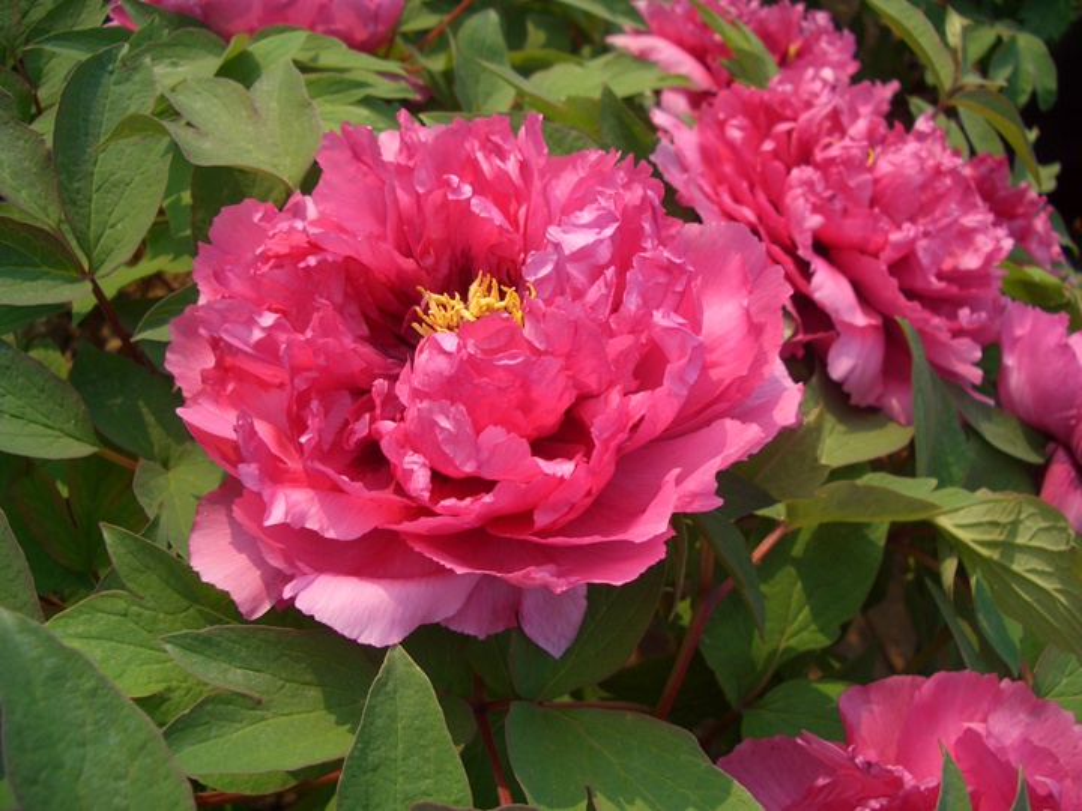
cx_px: 541
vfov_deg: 40.7
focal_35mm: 35
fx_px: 1094
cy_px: 406
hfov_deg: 52.6
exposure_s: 1/640
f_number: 2.6
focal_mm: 5.8
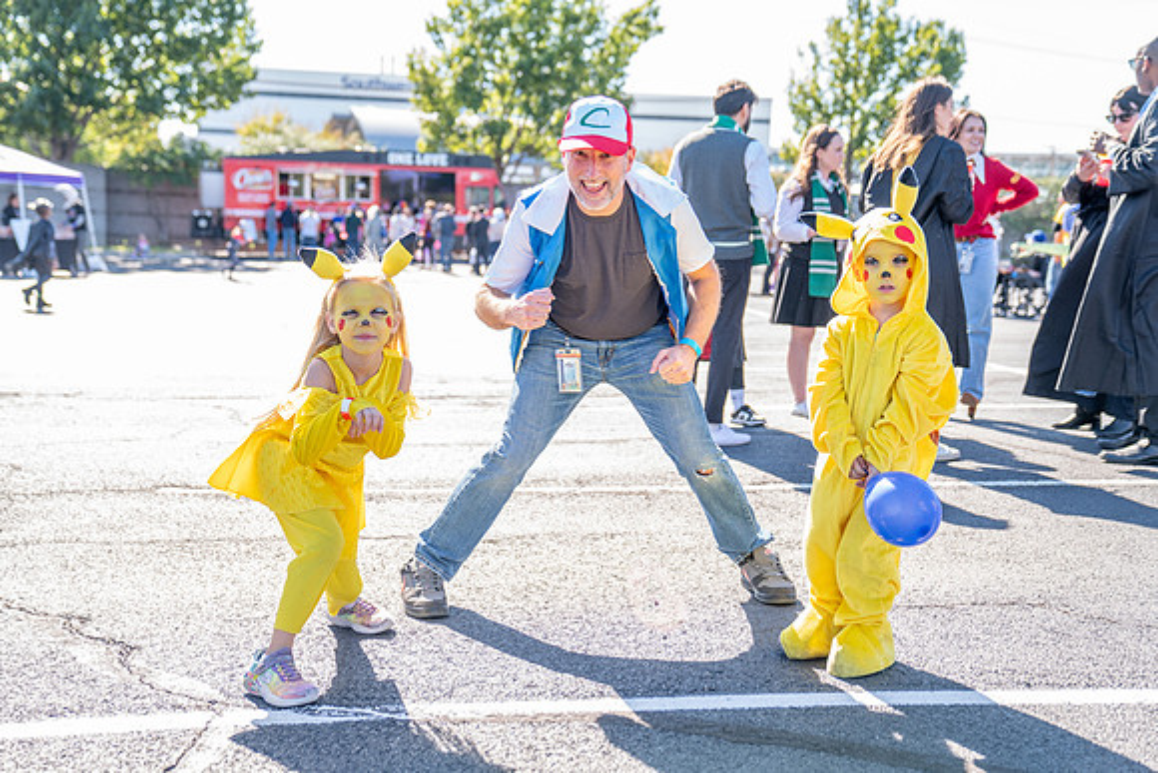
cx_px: 579
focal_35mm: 46
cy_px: 386
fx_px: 1480
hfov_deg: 42.7
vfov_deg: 29.3
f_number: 2.8
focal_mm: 46
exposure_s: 1/200
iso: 100
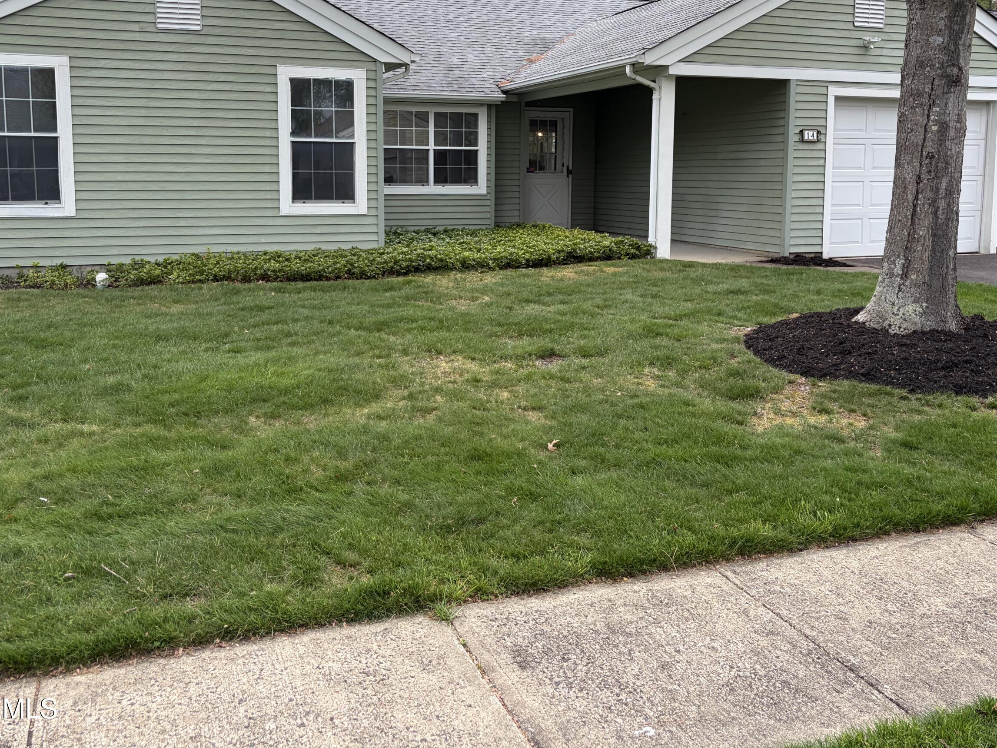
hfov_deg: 53.9
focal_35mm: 34
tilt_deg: -5.6
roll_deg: +1.0
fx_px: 979
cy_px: 265
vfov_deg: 41.4
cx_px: 481
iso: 50
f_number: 1.6
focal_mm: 5.96
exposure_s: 1/511
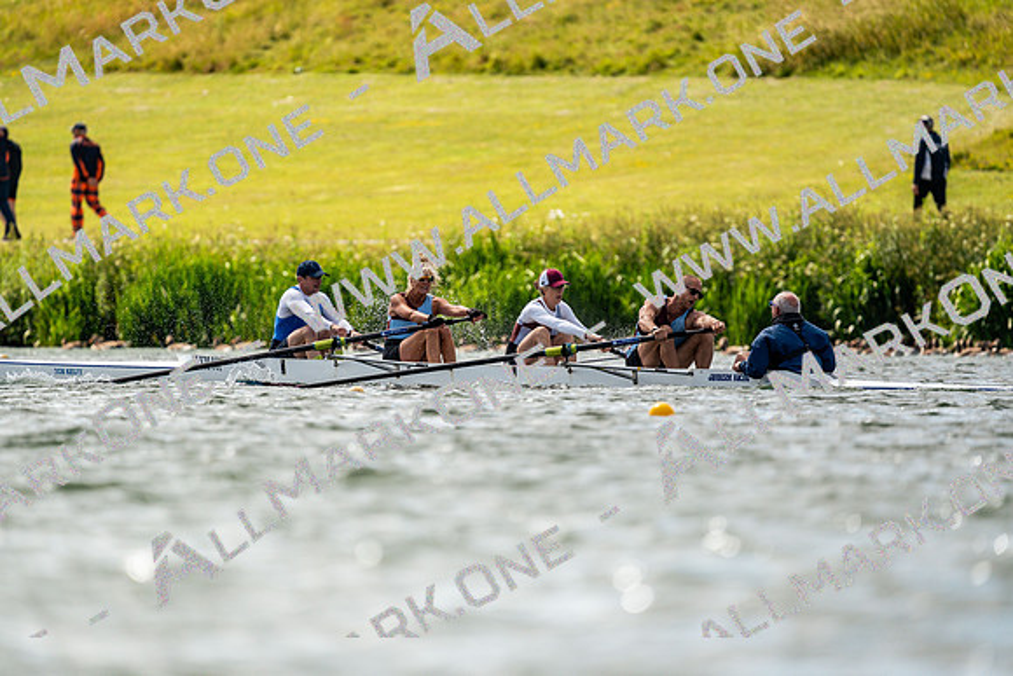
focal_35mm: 600
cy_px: 338
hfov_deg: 3.4
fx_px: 16886
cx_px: 506
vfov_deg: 2.3
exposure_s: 1/2000
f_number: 6.3
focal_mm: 600
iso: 250
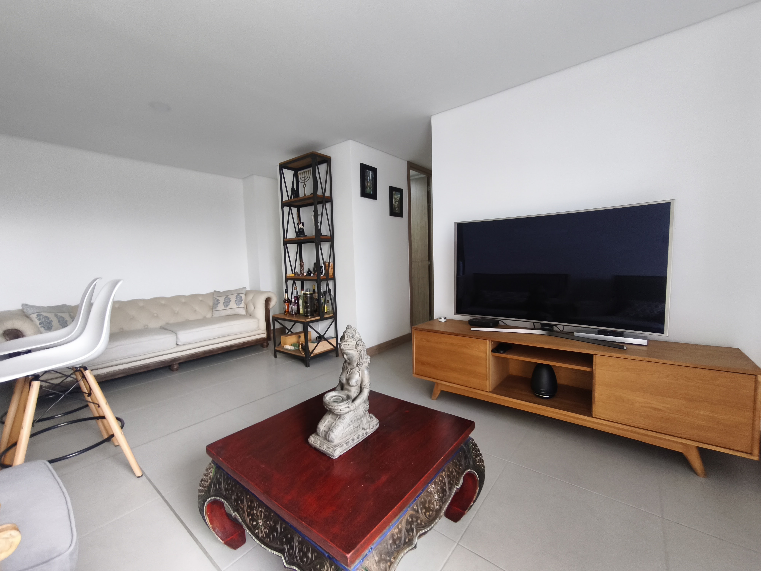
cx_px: 380
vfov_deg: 81.7
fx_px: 330
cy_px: 286
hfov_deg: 98.2
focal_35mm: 15
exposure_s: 1/30
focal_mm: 1.91
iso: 320
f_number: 2.2
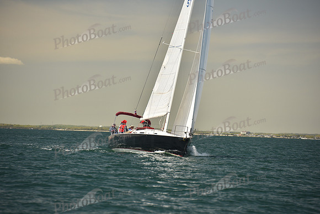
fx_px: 1778
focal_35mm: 200
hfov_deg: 10.3
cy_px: 107
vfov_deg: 6.9
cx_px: 160
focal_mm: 200
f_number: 5
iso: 250
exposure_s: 1/800
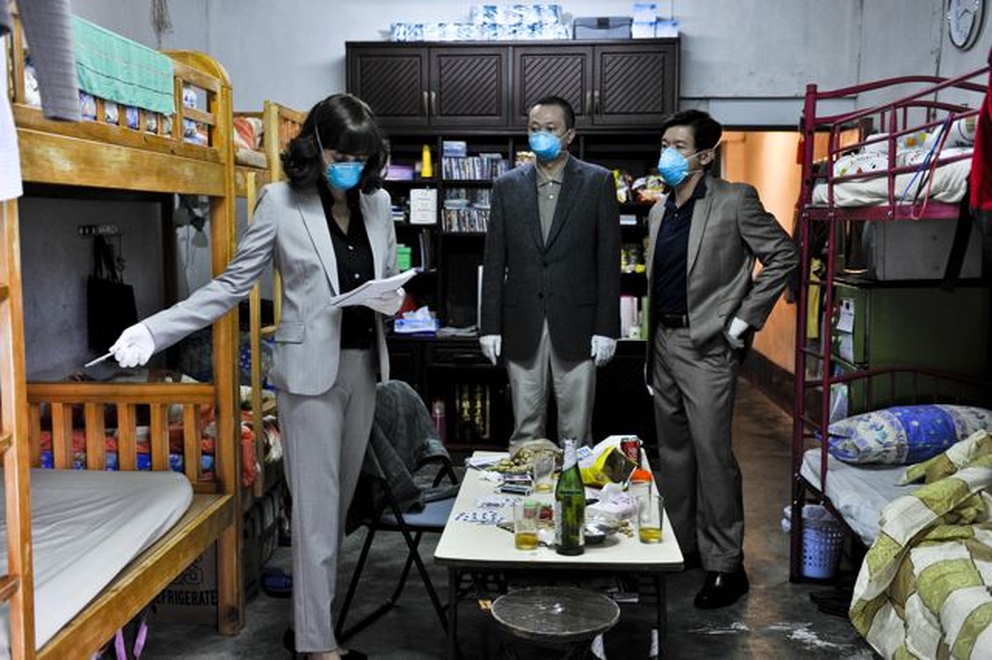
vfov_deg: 35.0
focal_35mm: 38
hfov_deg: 50.7
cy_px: 330
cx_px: 496
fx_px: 1047
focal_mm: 38
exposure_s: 1/100
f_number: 3.5
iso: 1600
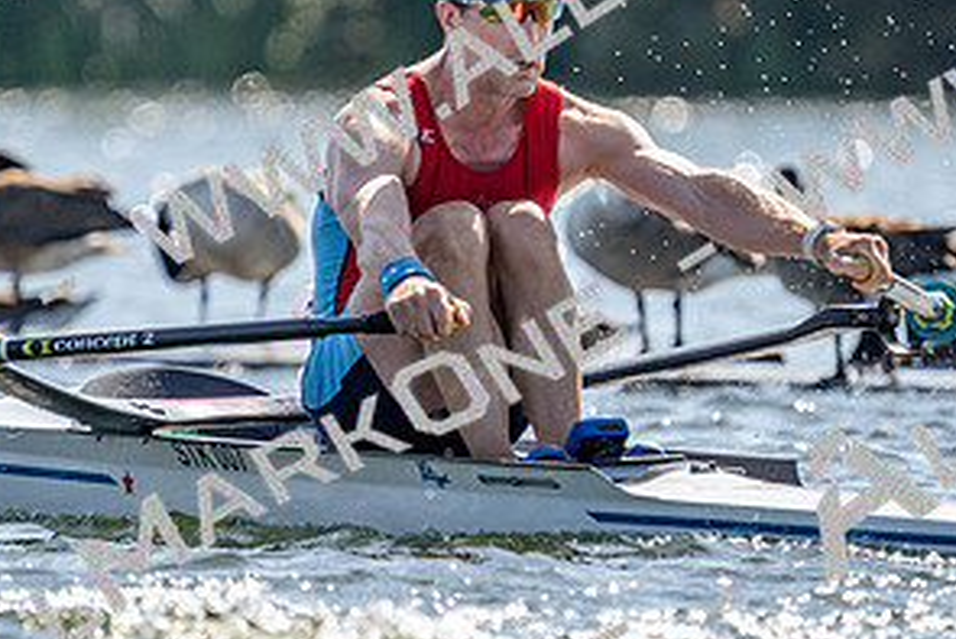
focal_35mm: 1065
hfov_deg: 1.9
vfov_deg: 1.3
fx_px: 28294
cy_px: 274
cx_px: 531
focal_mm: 541
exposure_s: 1/2000
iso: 400
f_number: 6.3
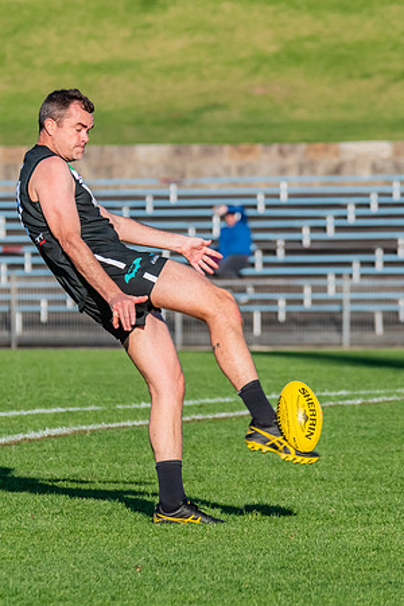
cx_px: 192
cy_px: 258
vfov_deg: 3.4
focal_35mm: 601
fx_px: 10108
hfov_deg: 2.3
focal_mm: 310
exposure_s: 1/1600
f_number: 9
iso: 800
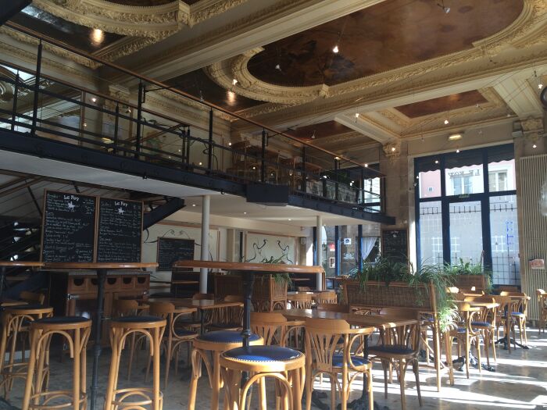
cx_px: 274
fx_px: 474
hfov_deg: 60.0
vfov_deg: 46.8
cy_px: 205
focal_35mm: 30
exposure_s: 1/122
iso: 32
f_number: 2.2
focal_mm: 4.12
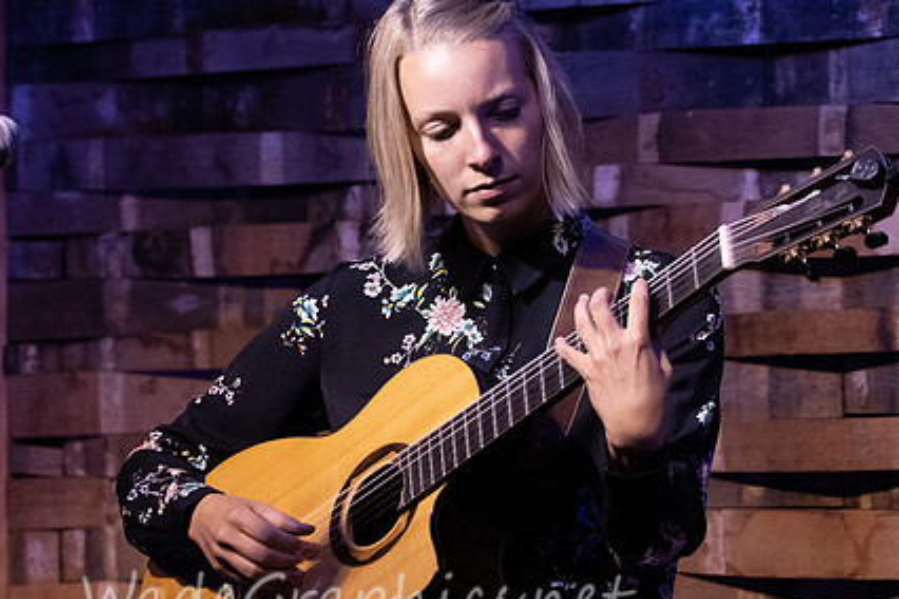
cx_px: 376
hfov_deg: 5.6
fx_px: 9139
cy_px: 298
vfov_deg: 3.8
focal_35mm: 366
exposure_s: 1/125
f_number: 6.3
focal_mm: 240
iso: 6400
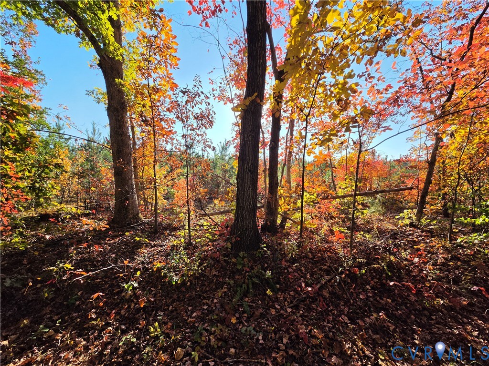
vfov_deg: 89.9
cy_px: 183
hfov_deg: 106.2
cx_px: 244
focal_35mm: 13
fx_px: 184
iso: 100
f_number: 2.2
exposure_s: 1/2339
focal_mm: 2.2
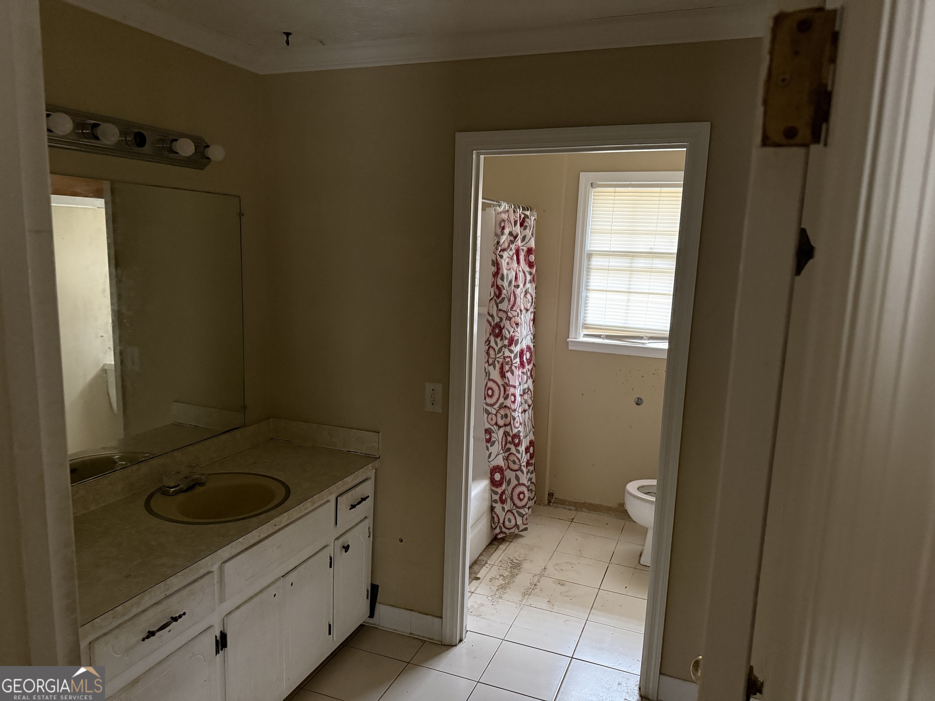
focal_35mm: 24
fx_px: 648
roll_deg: -1.9
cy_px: 350
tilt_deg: -7.8
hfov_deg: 71.6
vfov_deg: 56.8
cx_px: 468
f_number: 1.78
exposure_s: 1/37
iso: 1000
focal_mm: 6.76
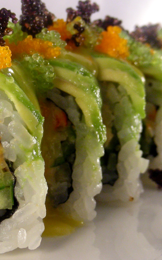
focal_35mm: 90
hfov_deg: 14.5
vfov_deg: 23.0
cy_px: 141
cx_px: 48
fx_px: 636
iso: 200
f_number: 4
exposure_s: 1/696
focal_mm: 8.8
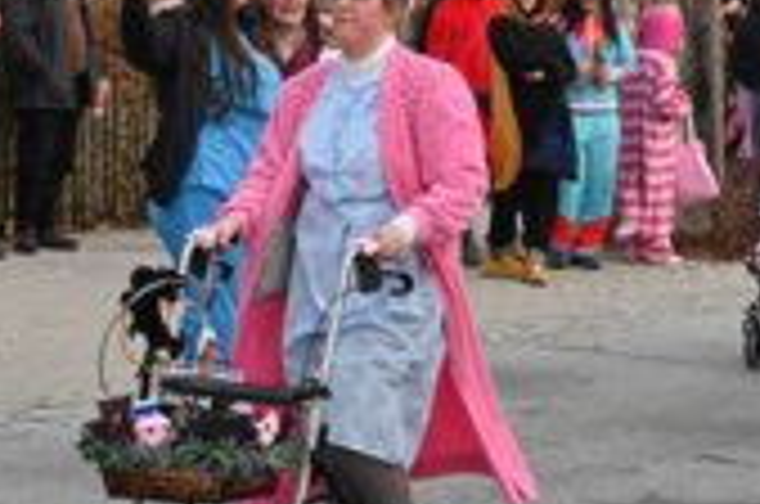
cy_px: 310
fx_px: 3097
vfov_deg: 9.3
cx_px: 450
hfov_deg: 14.0
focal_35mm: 147
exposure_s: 1/1600
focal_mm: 62
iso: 2500
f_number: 10
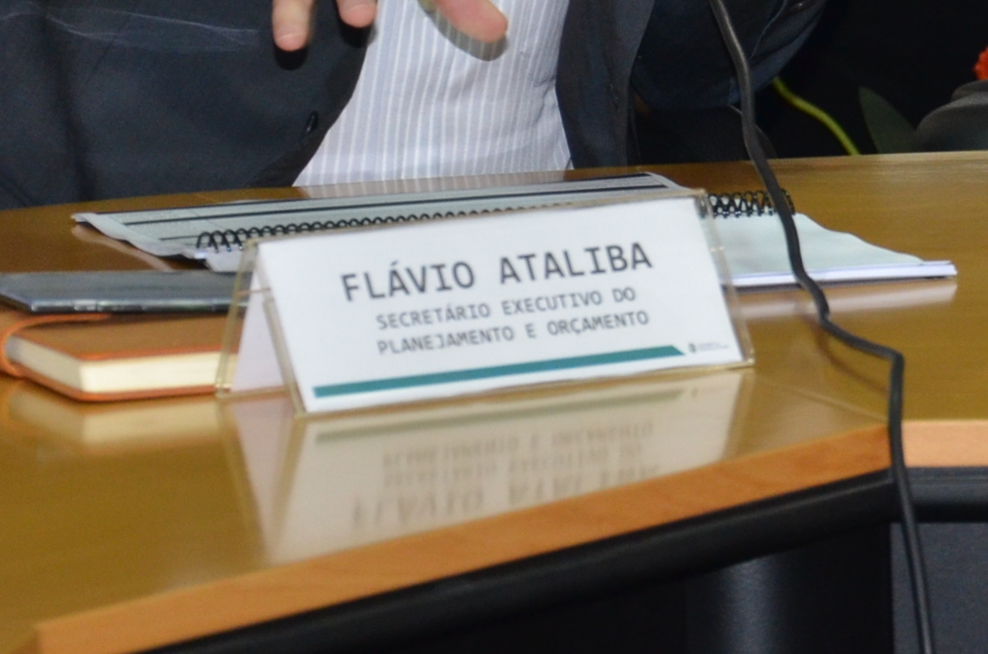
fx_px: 9121
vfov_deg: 4.1
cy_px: -340
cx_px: 1153
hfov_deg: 6.2
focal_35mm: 333
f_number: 5.3
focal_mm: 70
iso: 800
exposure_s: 1/60
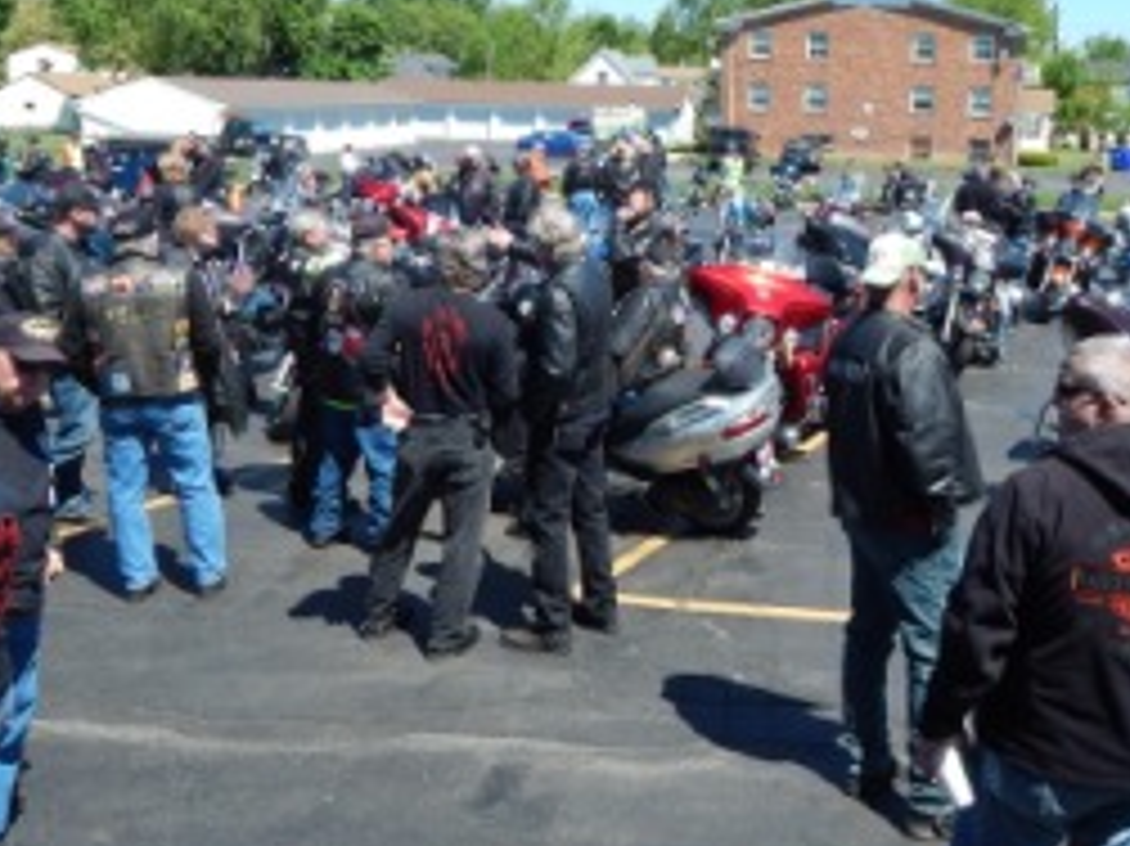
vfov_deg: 34.5
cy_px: 230
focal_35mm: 41
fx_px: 1338
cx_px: 711
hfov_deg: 45.4
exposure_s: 1/1000
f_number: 3
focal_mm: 4
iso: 125
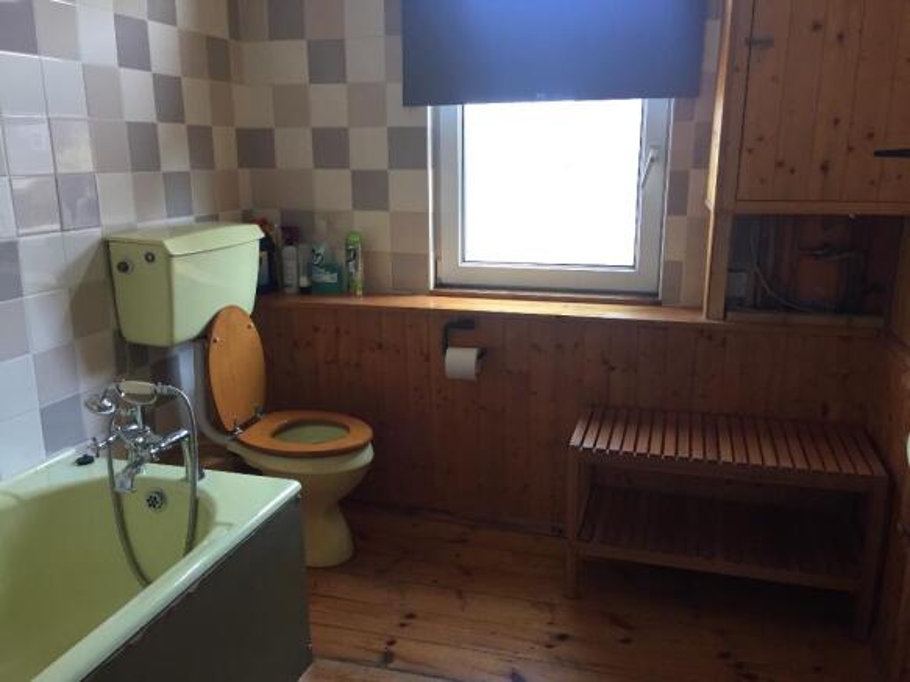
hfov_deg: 61.7
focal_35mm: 29
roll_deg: +0.3
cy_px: 341
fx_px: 762
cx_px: 455
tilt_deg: -15.2
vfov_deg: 48.2
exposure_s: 1/33
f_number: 2.2
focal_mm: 4.15
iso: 64
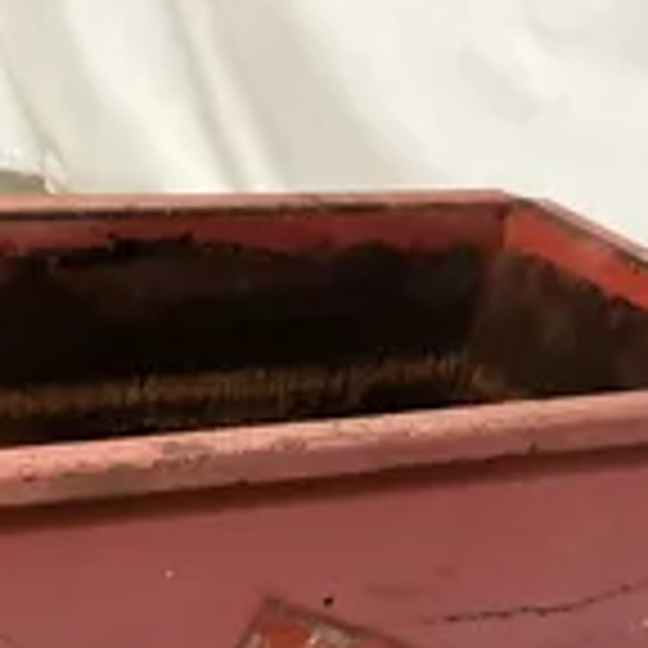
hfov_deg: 24.1
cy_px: 662
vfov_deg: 23.2
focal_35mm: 71
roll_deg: -2.5
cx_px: 162
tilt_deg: -32.8
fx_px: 1504
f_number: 1.8
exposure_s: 1/30
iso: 400
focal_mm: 3
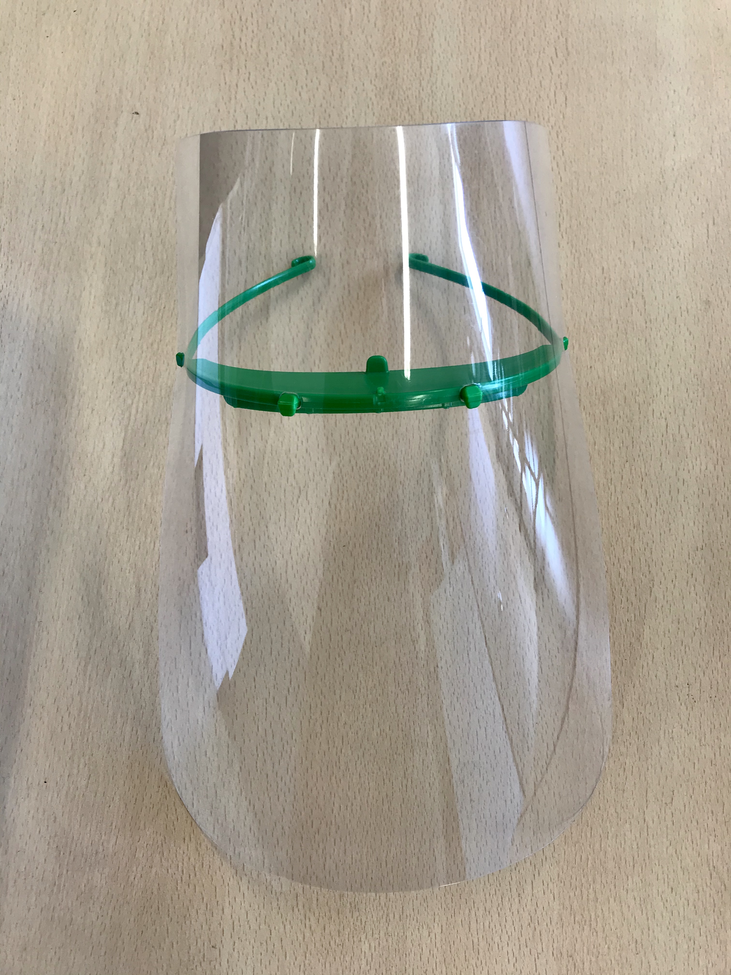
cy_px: 488
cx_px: 366
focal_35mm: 28
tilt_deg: -82.0
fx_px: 788
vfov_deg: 63.4
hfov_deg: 49.7
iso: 20
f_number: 1.8
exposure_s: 1/50
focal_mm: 3.99
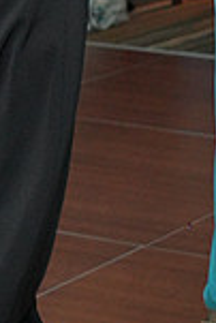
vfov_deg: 9.1
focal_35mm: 223
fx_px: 2002
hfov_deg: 6.2
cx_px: 119
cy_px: -103
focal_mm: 58
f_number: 4
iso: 3200
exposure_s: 1/200
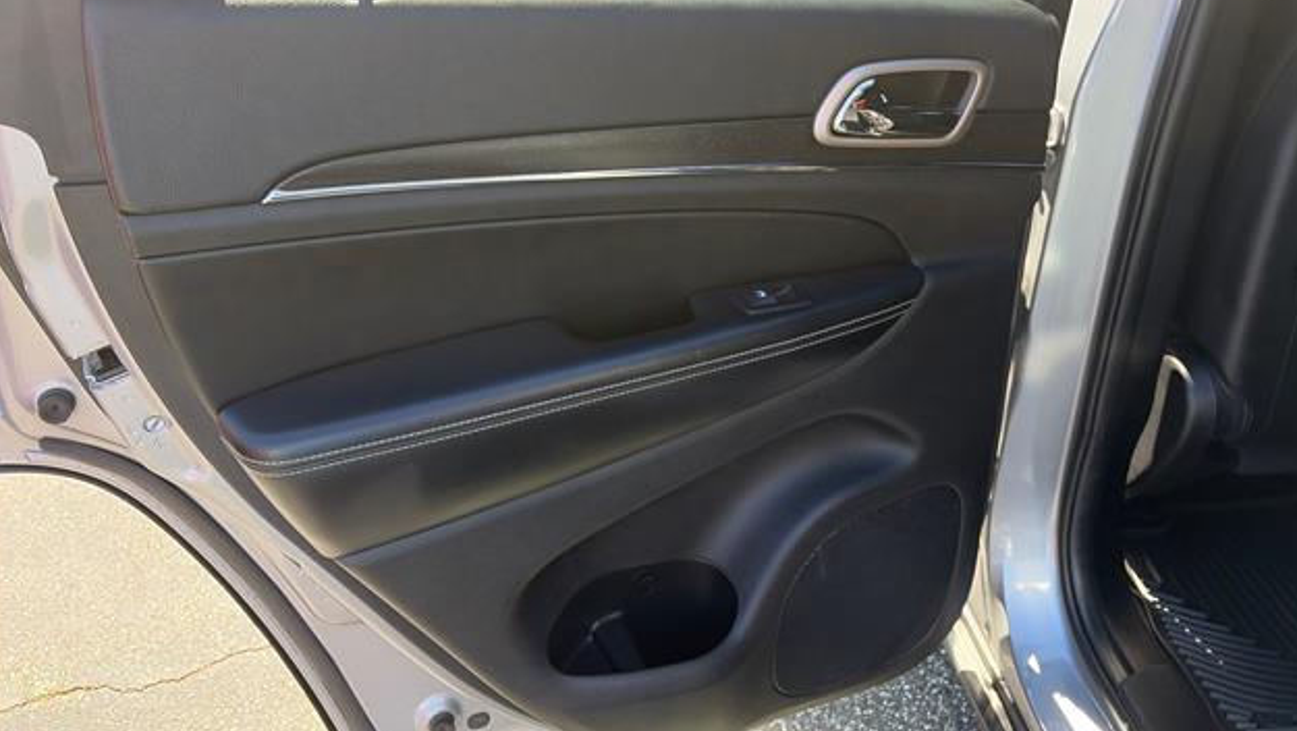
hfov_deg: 66.0
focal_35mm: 29
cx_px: 645
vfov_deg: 39.9
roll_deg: +3.0
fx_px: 998
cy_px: 266
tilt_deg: -21.9
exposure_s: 1/172
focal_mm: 5.96
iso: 50
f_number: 1.6
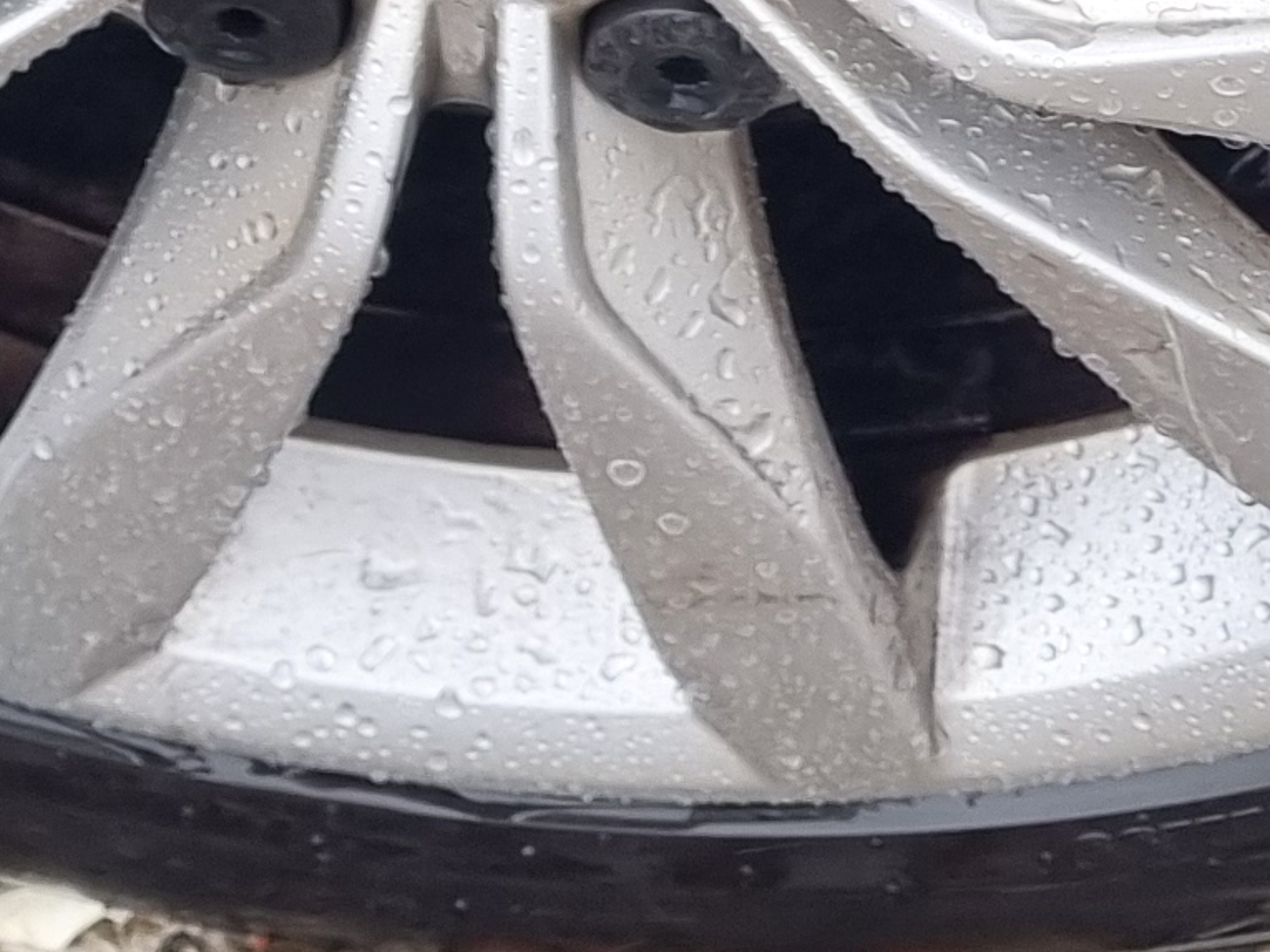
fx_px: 5027
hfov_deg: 14.4
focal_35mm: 137
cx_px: 556
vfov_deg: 10.4
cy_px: -541
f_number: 1.8
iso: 64
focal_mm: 5.4
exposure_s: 1/120
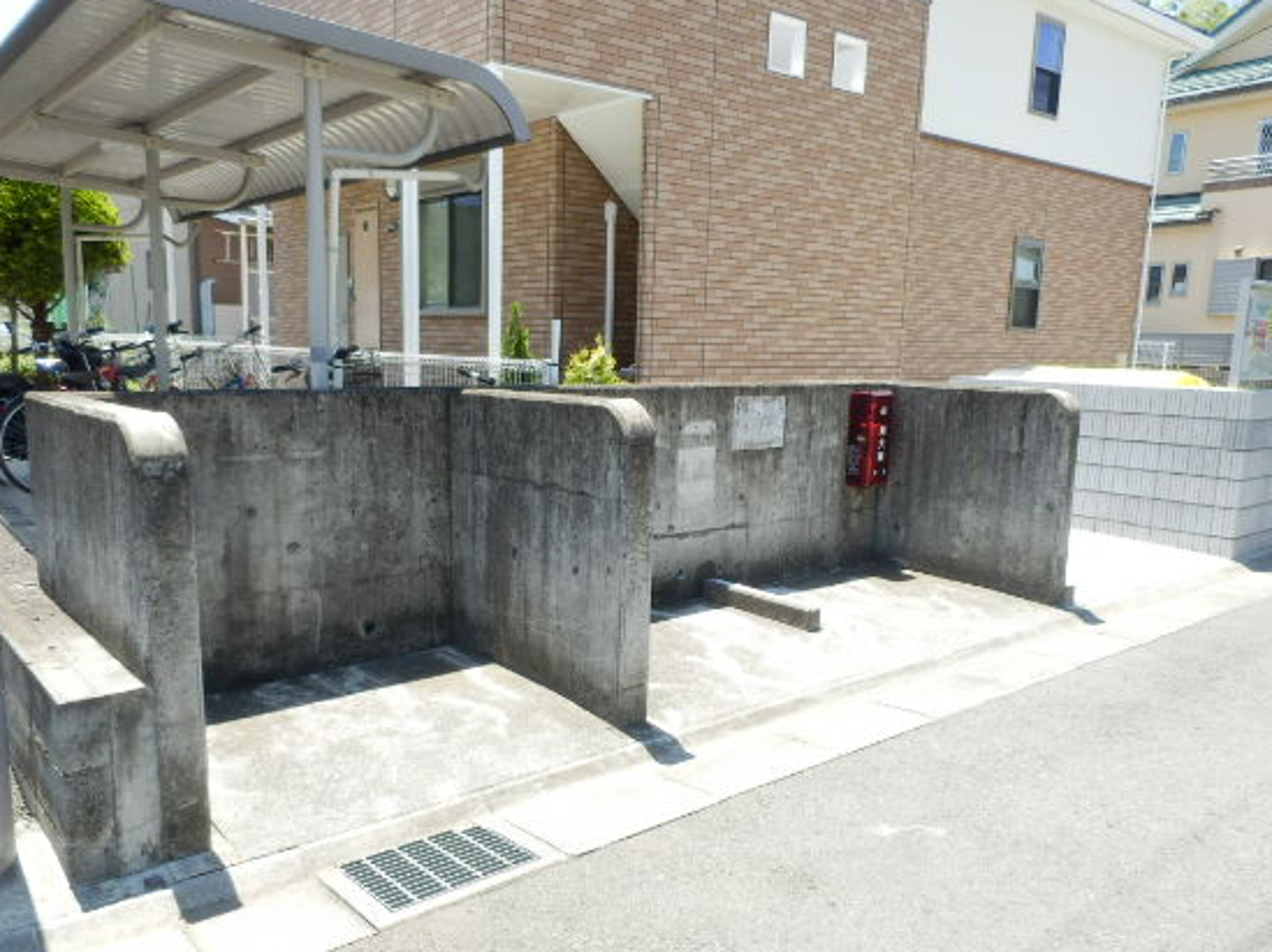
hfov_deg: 63.4
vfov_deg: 49.6
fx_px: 1028
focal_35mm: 28
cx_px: 586
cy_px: 523
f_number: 3
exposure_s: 1/320
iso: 80
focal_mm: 4.2
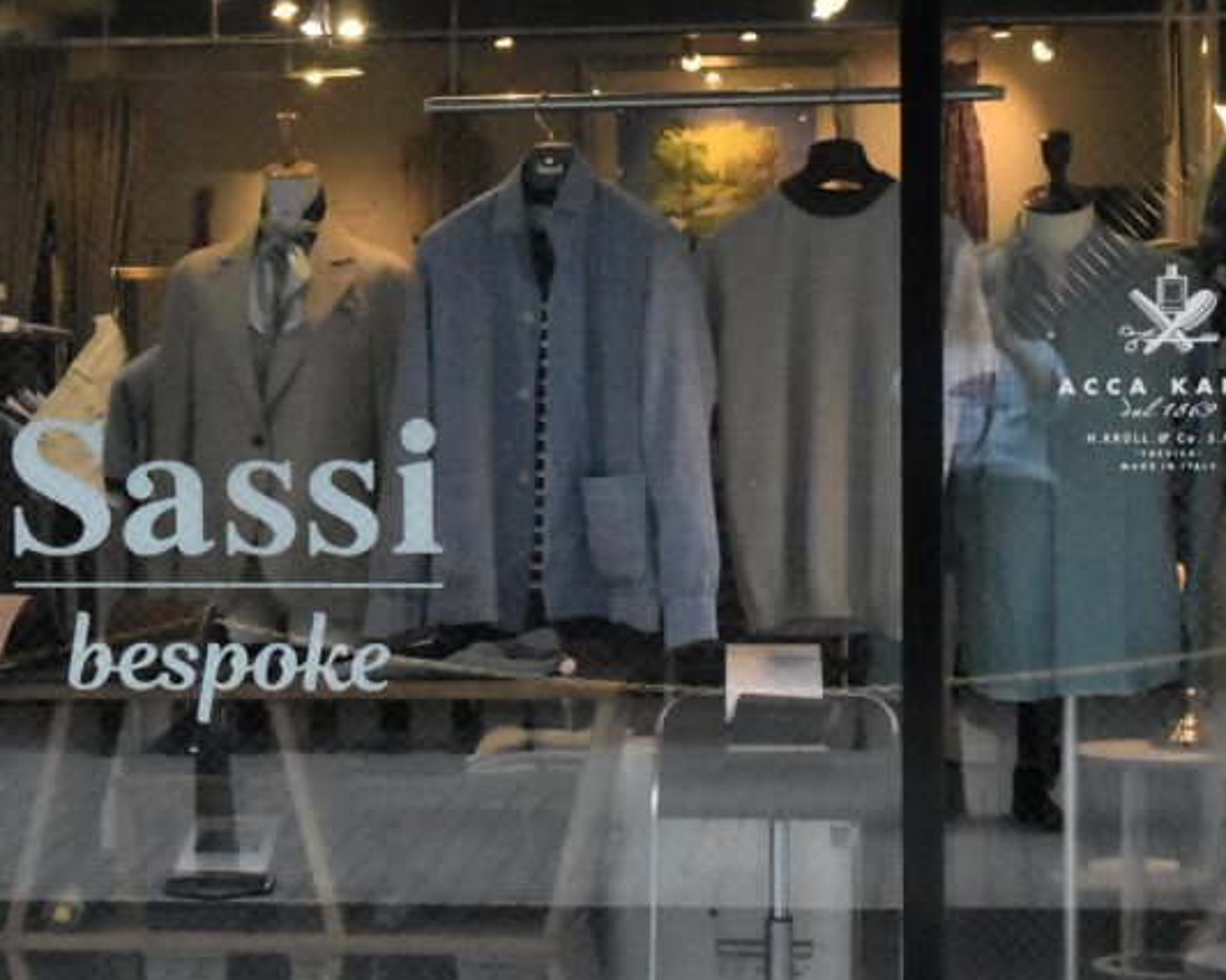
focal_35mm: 97
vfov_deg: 15.8
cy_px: 527
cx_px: 424
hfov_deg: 19.7
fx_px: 3525
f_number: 9
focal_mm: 27
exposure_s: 1/800
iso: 6400
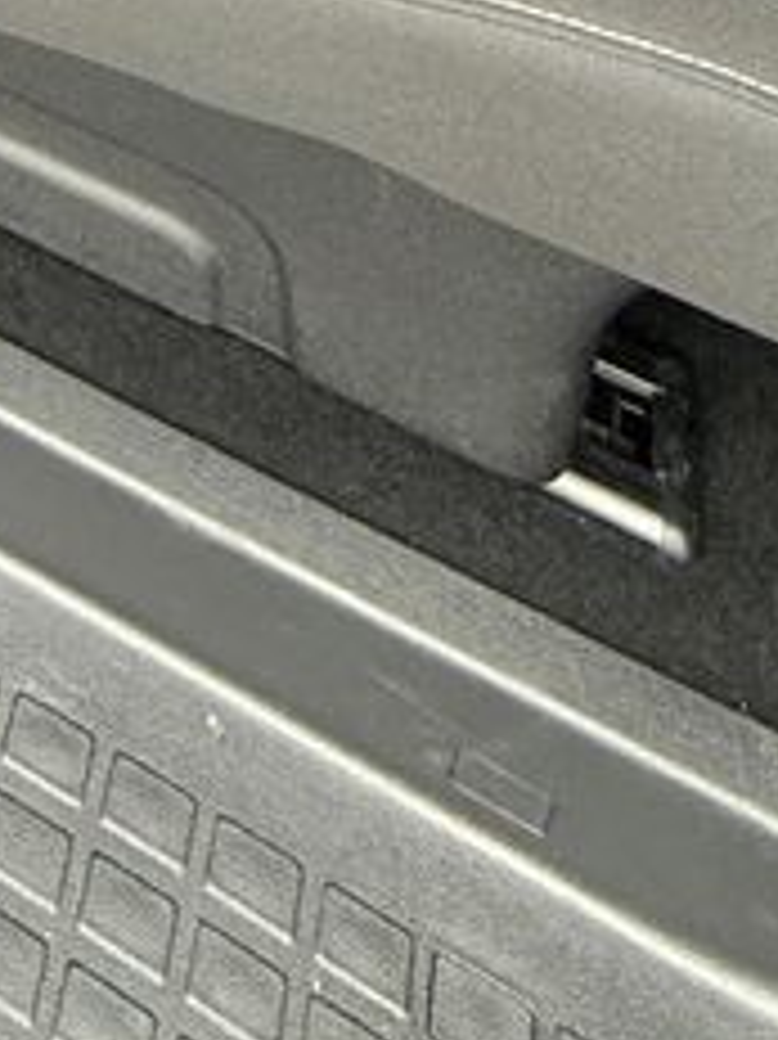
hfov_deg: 20.6
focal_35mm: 62
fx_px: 1860
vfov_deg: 18.1
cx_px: -351
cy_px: -1135
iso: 320
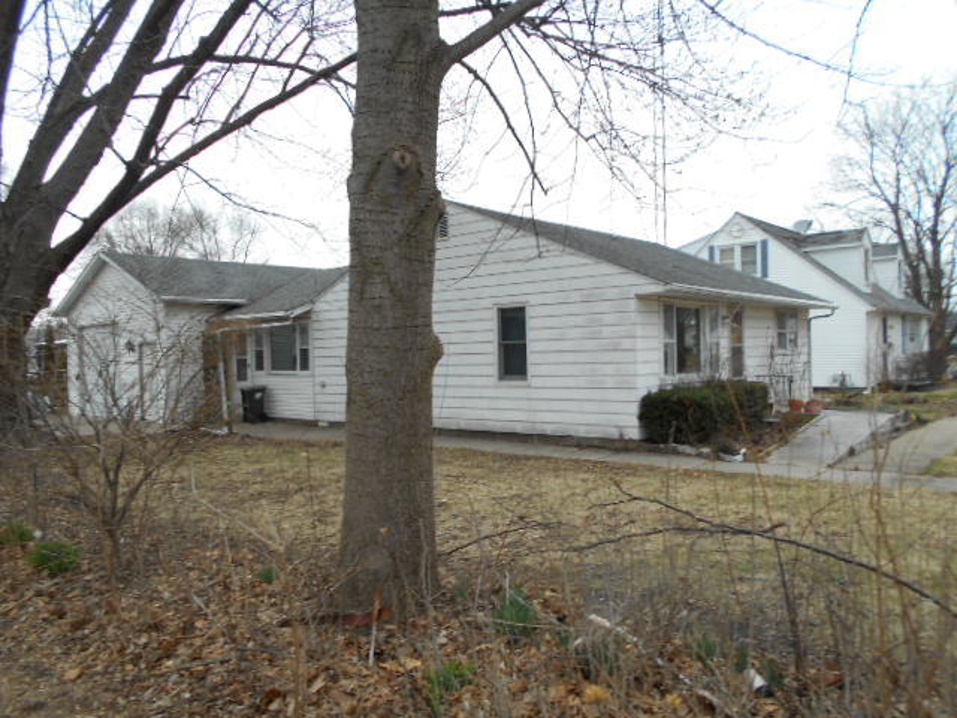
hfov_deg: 67.3
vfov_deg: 53.1
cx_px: 478
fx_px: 719
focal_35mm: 26
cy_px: 359
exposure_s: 1/250
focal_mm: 4.6
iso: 80
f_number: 3.2
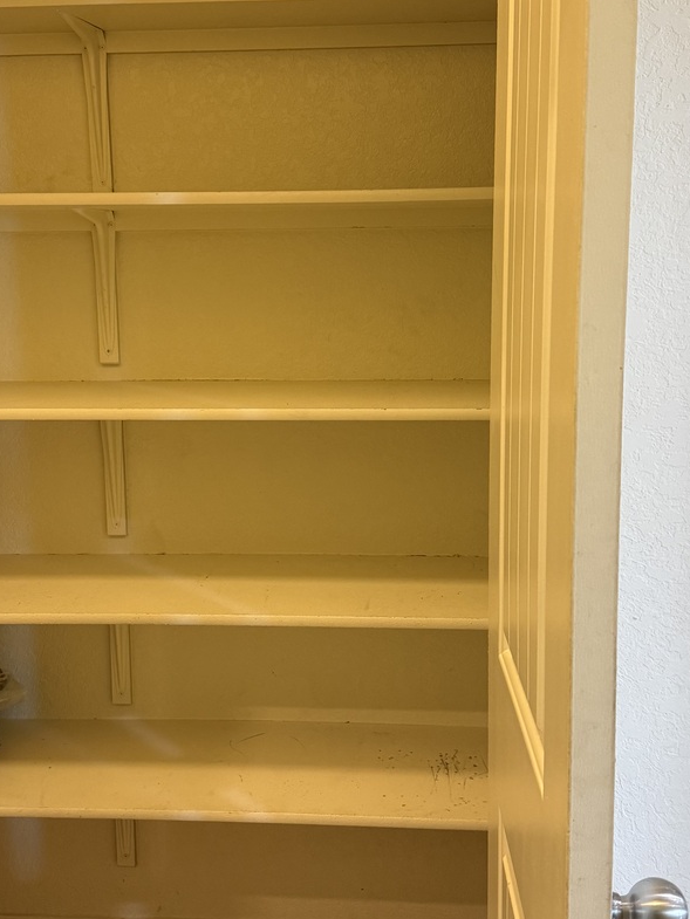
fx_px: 1169
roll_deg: +0.2
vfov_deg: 42.9
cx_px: 319
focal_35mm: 44
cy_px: 430
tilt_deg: -8.9
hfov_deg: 32.9
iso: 250
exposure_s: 1/60
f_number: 1.78
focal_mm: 6.76
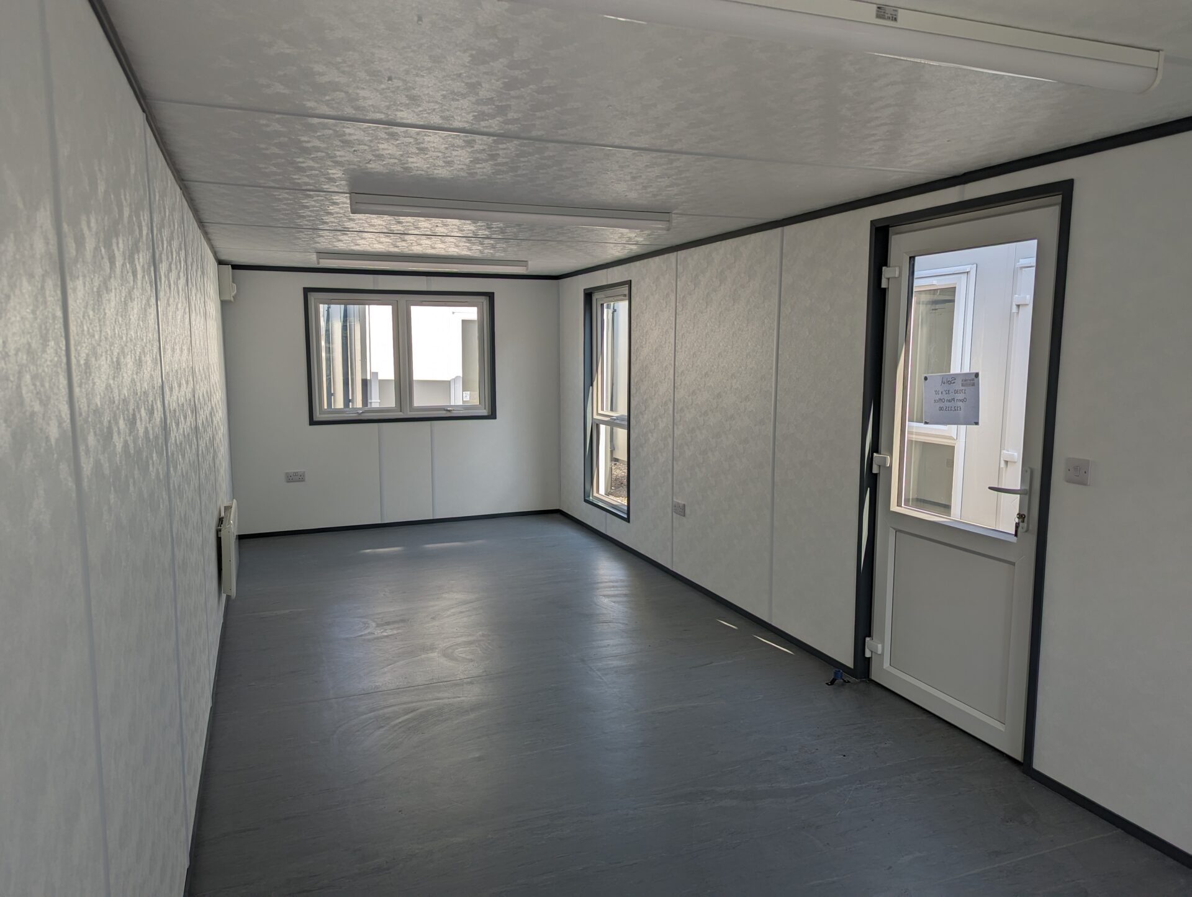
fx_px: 828
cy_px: 448
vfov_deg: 56.9
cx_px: 596
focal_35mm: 24
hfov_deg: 71.5
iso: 50
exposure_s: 1/416
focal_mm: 6.81
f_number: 1.85
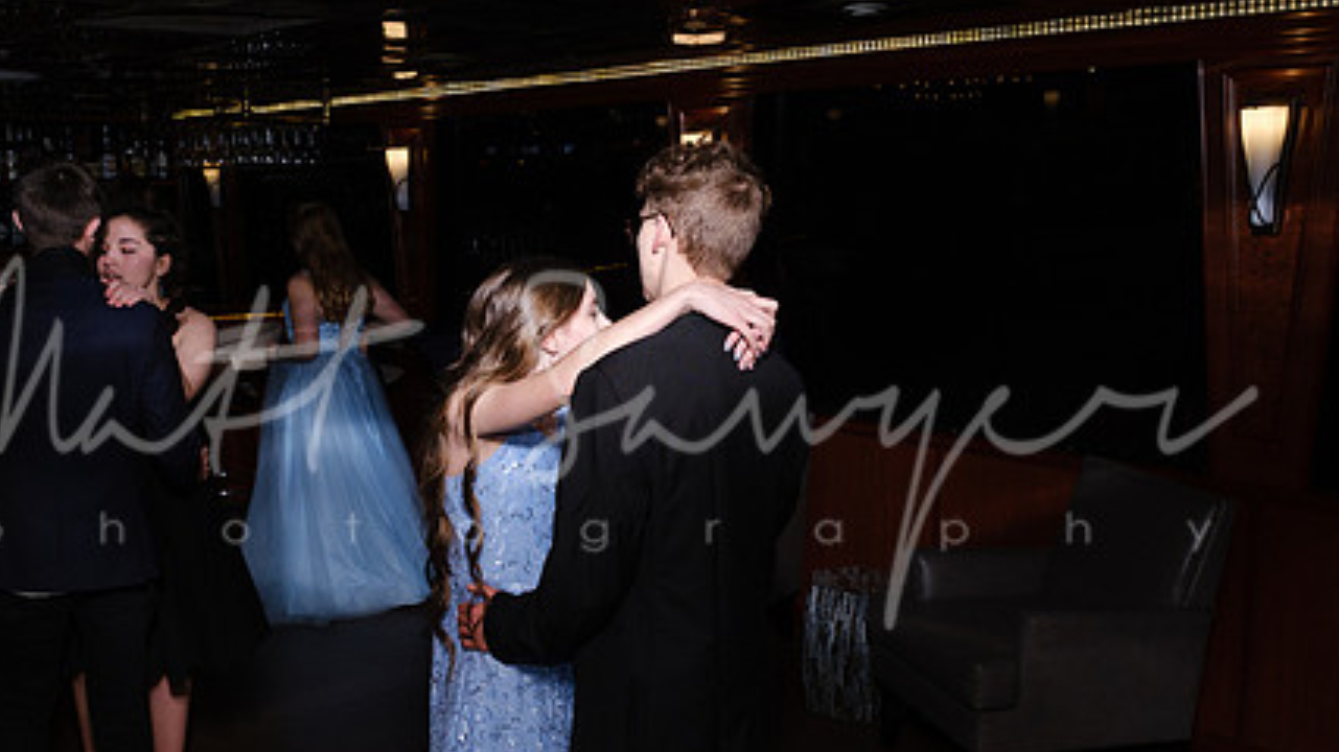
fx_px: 1313
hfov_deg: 53.5
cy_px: 415
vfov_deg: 31.9
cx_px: 511
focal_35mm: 37
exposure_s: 1/250
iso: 1600
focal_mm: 17
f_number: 5
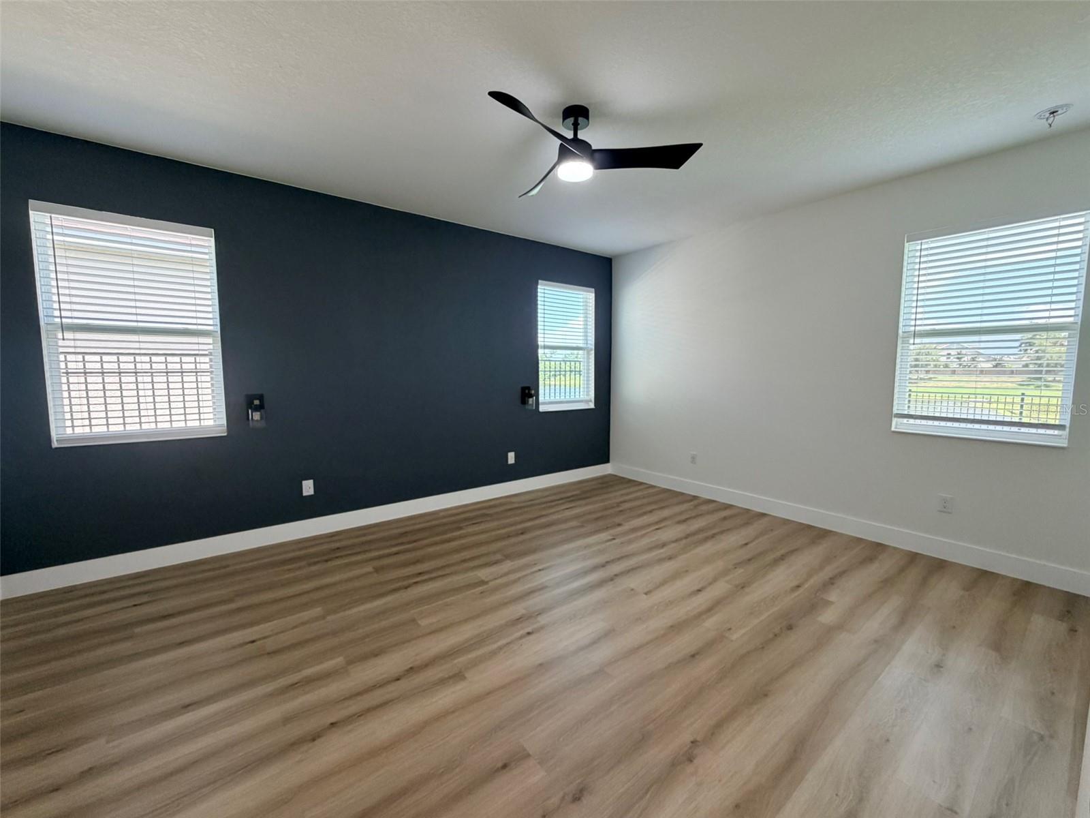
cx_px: 545
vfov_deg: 85.7
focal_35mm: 14
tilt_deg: -5.2
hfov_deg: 102.1
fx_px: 441
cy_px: 409
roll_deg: +0.3
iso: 200
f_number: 2.2
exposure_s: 1/120
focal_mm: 2.22
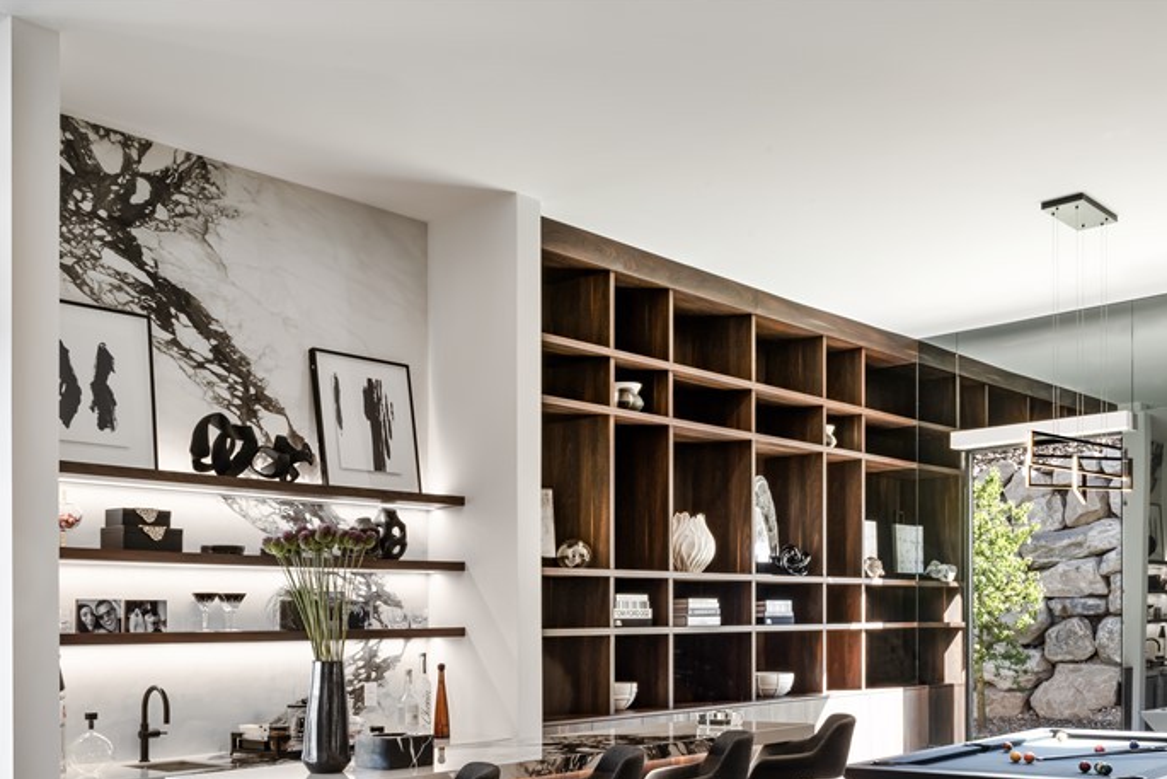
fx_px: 1232
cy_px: 609
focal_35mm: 38
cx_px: 555
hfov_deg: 50.7
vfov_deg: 34.1
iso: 200
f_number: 14
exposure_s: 1/2.5
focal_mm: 24
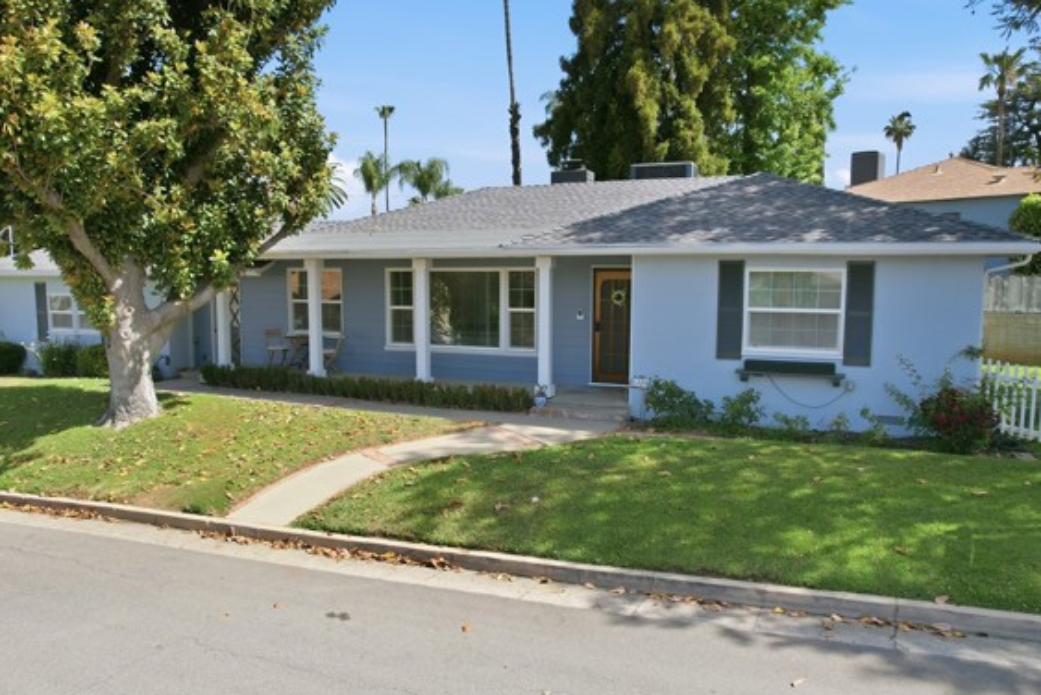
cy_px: 347
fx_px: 723
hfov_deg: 71.5
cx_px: 499
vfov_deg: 51.3
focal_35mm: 25
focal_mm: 8.4
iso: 100
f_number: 2.8
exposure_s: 1/1000
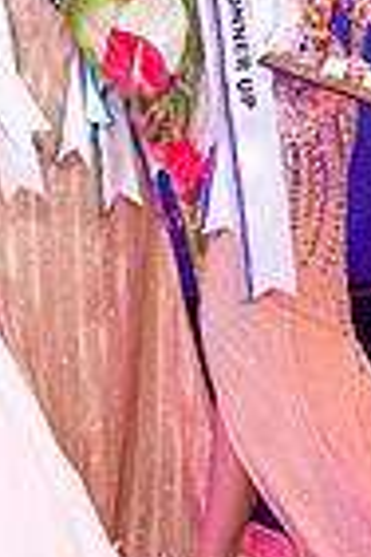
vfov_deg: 14.2
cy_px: -107
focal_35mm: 140
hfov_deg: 9.8
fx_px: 2164
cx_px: 79
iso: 4000
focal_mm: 44
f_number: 5
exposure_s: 1/160
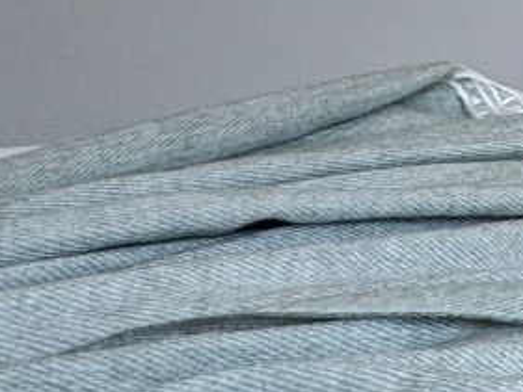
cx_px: 1563
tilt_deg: -0.4
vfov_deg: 13.7
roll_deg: +0.6
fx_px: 1542
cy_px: -193
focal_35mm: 102
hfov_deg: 11.4
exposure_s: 1/100
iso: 40
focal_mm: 2.22
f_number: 2.2
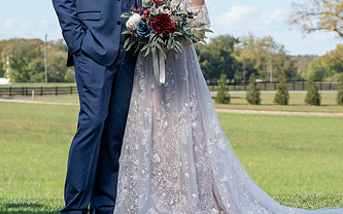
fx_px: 1477
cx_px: 285
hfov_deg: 13.2
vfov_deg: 8.3
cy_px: 34
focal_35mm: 158
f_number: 5.6
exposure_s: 1/250
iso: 80
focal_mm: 83
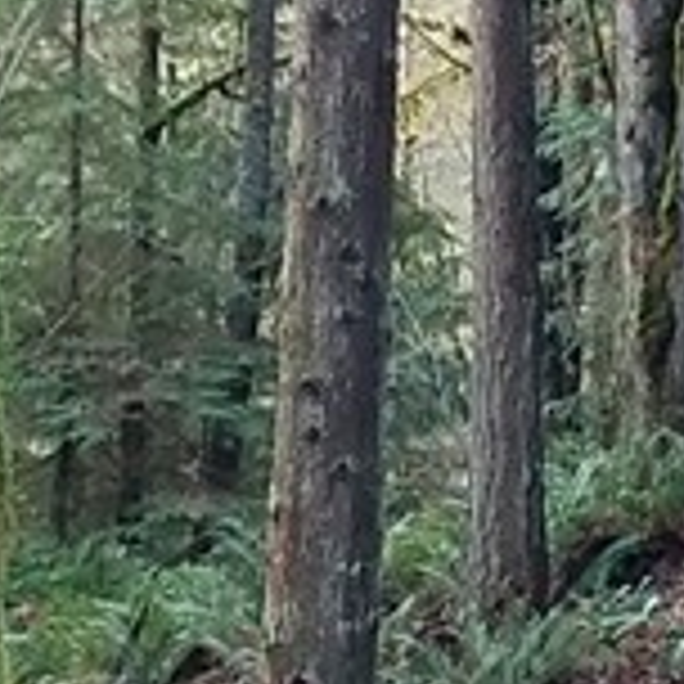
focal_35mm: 155
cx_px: 580
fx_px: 3465
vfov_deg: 11.3
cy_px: 338
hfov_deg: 11.2
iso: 125
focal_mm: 4.2
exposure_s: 1/24
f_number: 1.7
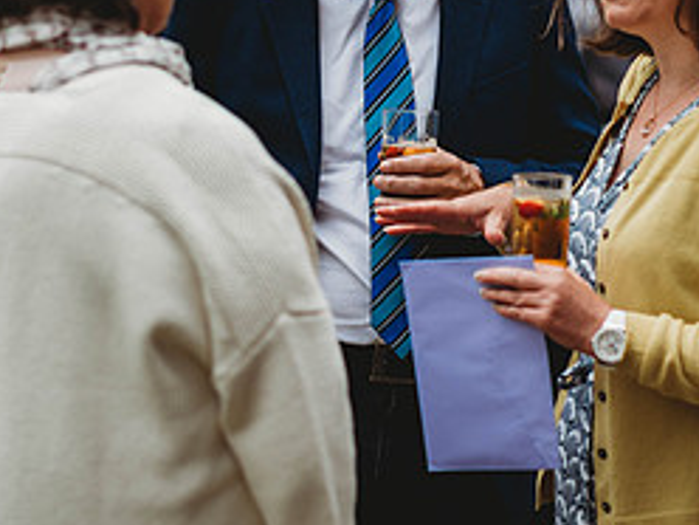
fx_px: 3857
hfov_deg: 10.3
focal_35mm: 191
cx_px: 240
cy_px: 78
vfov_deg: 7.8
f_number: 2
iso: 100
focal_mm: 85
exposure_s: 1/1000
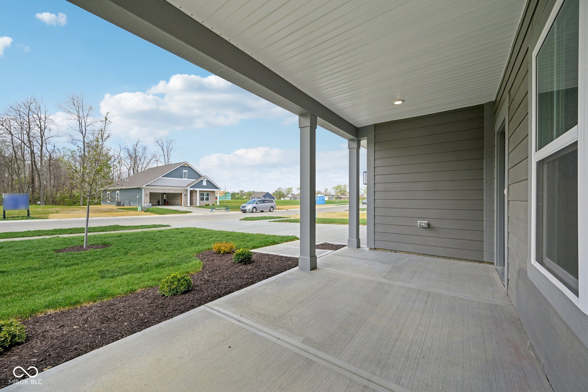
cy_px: 196
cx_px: 294
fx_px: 229
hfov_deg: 104.3
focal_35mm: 14
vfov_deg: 81.2
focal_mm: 14
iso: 100
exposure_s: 1/160
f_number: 8
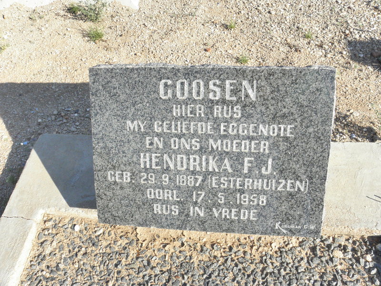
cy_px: 143
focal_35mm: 26
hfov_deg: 67.3
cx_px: 190
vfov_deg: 53.1
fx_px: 286
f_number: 6.3
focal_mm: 4.6
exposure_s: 1/320
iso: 200
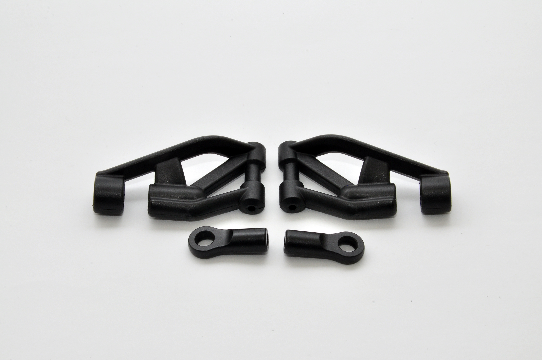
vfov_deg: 9.3
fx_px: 2210
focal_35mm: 147
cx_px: 271
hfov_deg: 14.0
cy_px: 180
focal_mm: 98
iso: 400
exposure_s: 1/60
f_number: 29
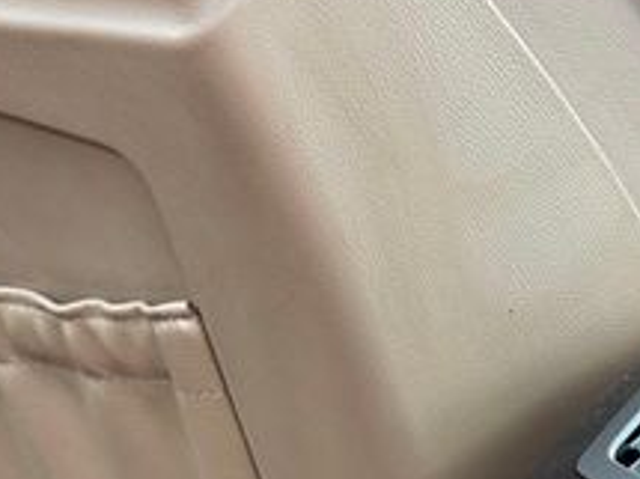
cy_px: 479
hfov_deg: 13.4
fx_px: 2642
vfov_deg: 10.3
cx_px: 771
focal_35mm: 143
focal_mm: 6.76
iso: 64
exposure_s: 1/211
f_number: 1.78
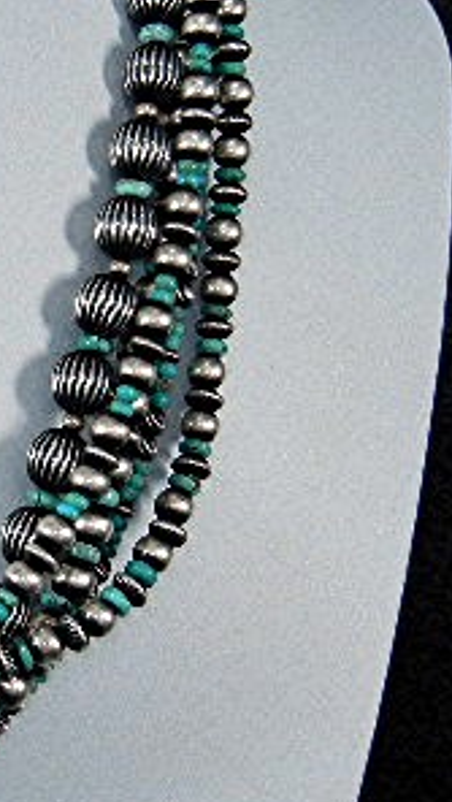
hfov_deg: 11.0
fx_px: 2253
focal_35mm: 106
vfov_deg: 20.2
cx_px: -211
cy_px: 431
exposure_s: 1/94
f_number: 3.8
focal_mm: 8.1
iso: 160
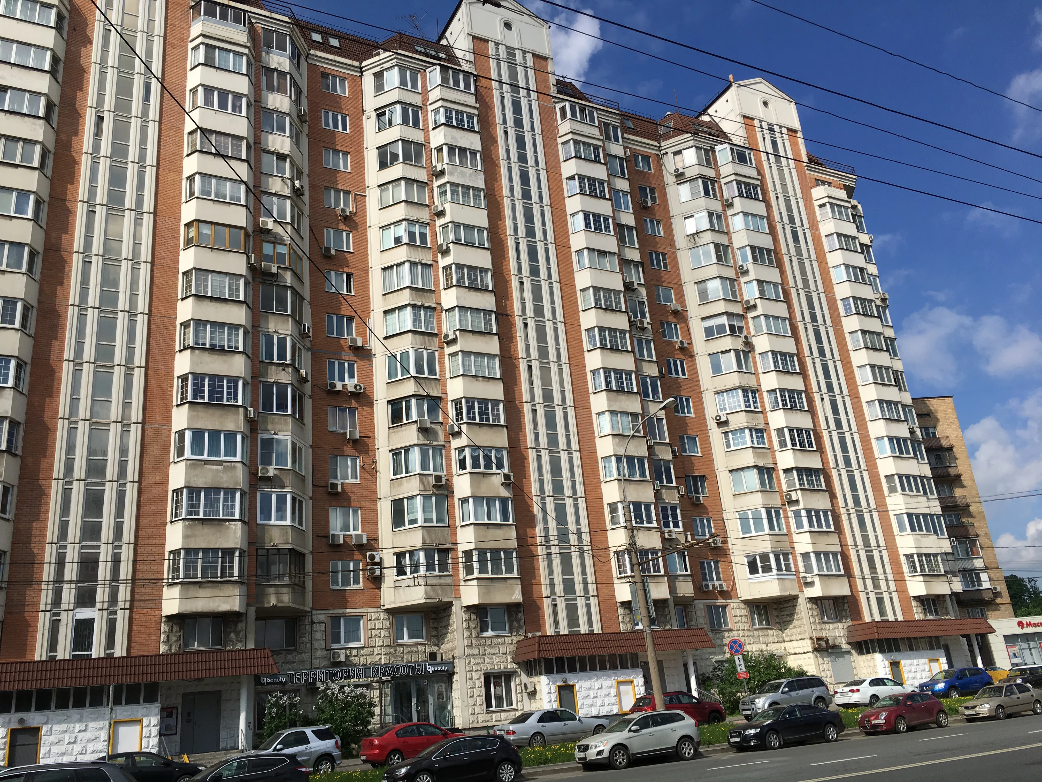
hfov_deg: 61.7
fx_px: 873
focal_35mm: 29
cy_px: 391
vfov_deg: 48.2
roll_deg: +4.2
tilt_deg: +22.3
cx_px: 521
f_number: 2.2
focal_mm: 4.15
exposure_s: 1/2564
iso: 25
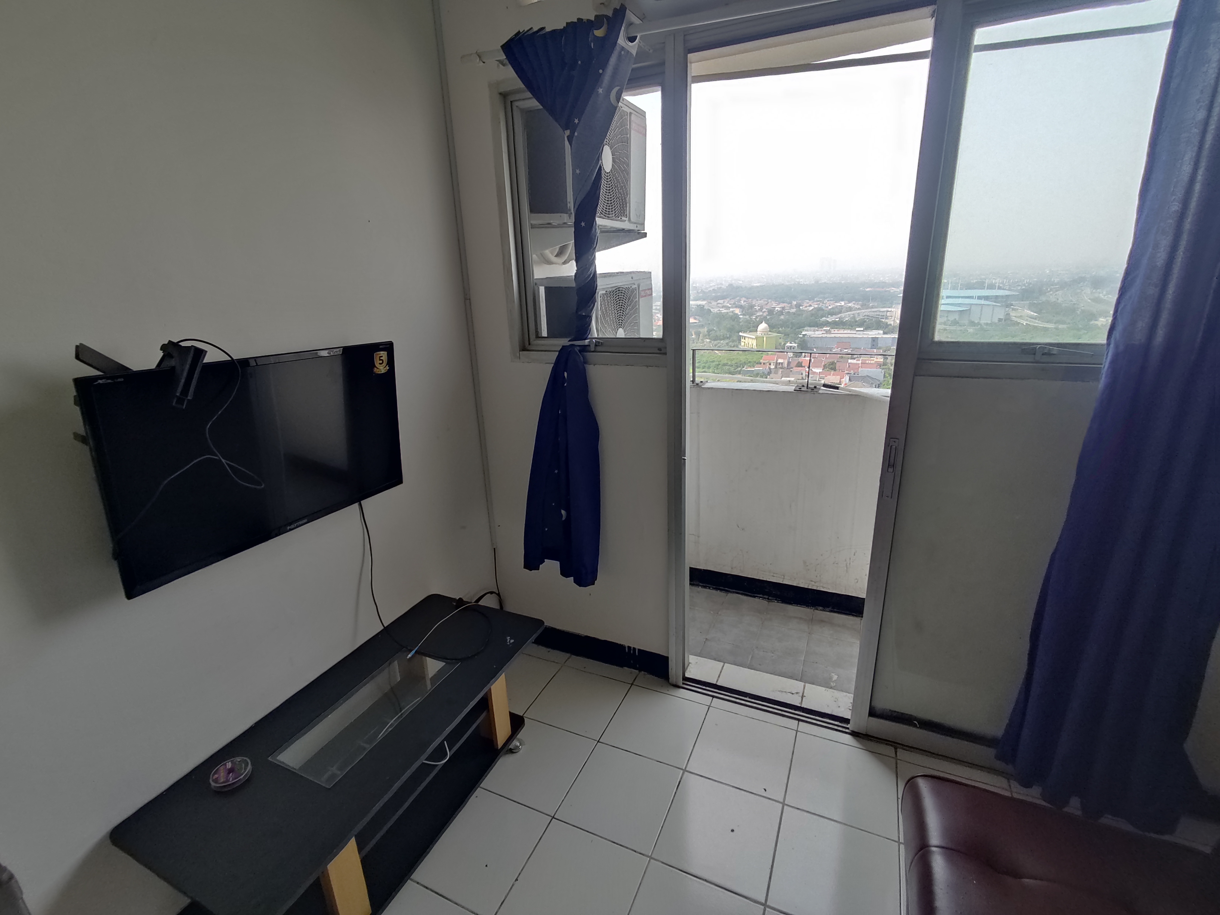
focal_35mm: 15
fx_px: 529
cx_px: 610
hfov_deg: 98.2
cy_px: 458
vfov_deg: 81.7
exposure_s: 1/100
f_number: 2.2
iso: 50
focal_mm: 1.6
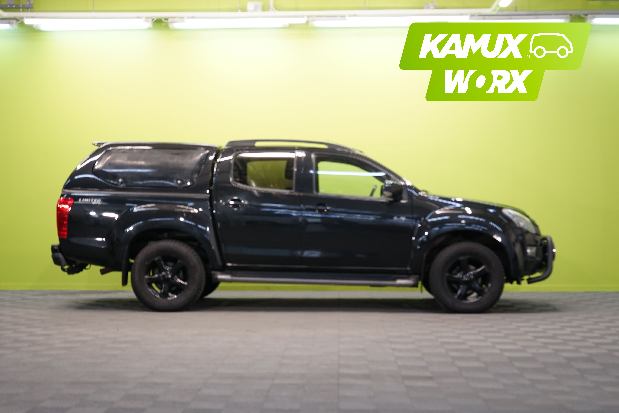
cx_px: 310
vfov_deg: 24.2
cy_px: 206
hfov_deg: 35.6
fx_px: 963
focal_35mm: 56
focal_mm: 56
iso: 500
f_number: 5
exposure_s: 1/30
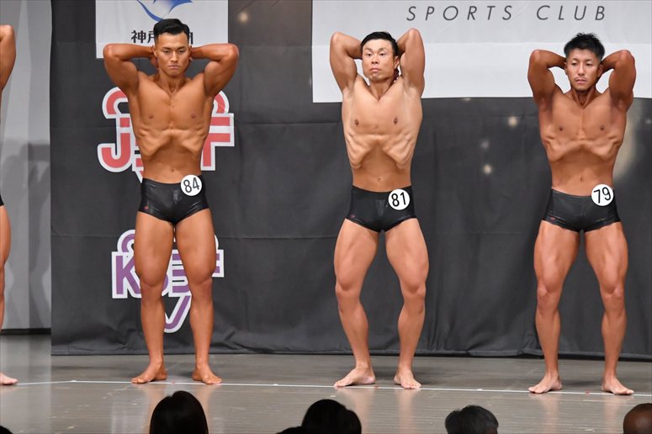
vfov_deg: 6.3
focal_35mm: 217
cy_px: 217
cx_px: 326
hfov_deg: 9.5
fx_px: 3928
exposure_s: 1/400
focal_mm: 145
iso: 6400
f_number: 5.6
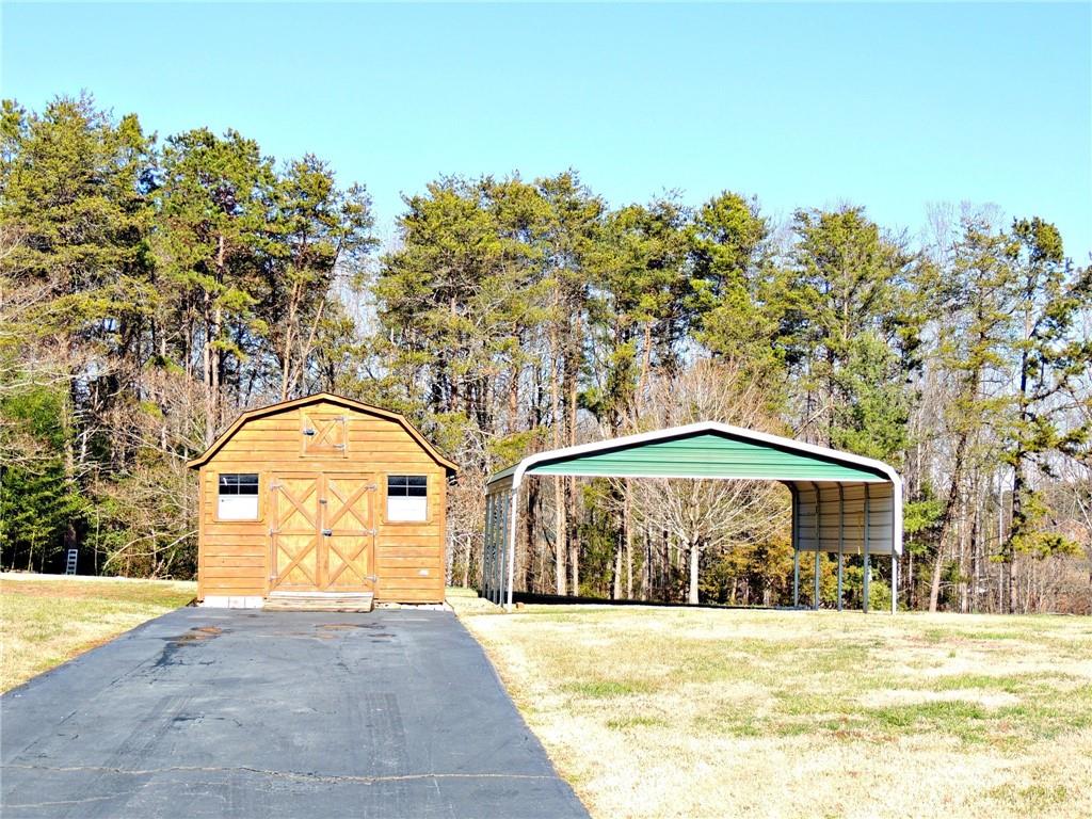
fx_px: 1577
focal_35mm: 50
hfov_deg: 38.2
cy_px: 410
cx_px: 546
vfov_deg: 29.1
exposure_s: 1/400
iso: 100
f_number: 3.6
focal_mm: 8.9
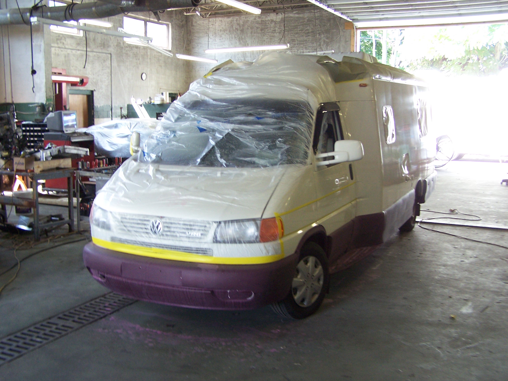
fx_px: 558
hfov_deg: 49.0
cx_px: 254
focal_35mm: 38
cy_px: 190
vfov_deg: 37.7
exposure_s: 1/30
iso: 140
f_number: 2.8
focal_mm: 6.3
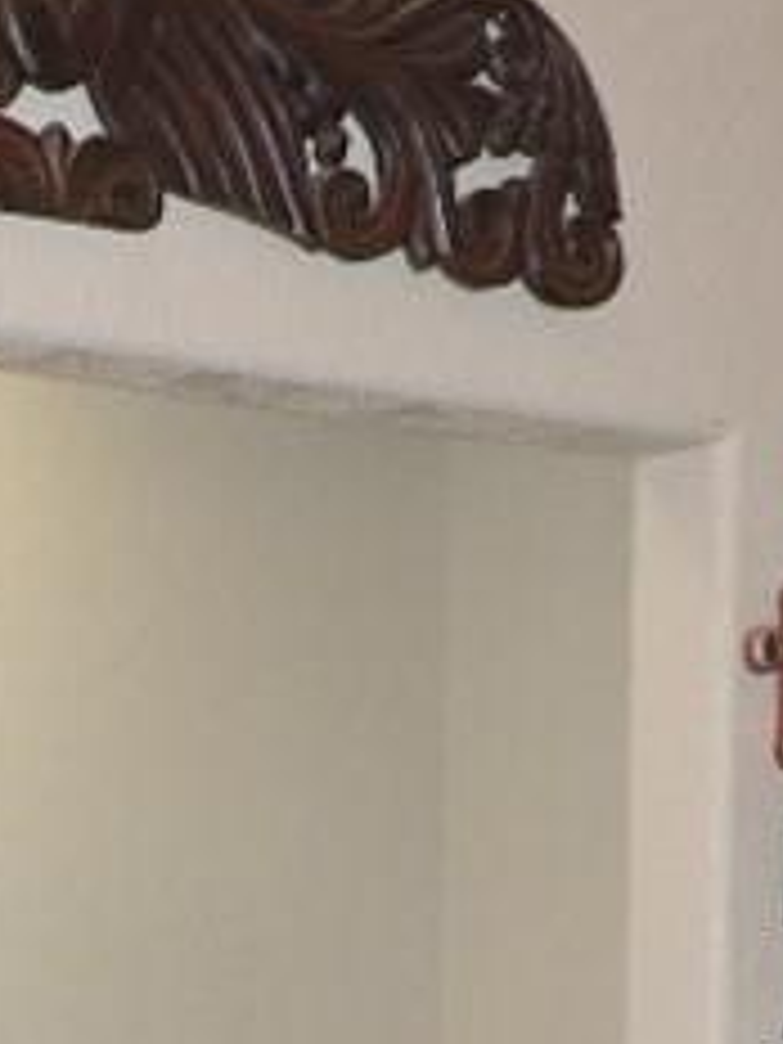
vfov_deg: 20.2
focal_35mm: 91
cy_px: 1238
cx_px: -104
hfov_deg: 15.7
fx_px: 2745
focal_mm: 5.9
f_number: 3.2
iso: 200
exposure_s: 1/30
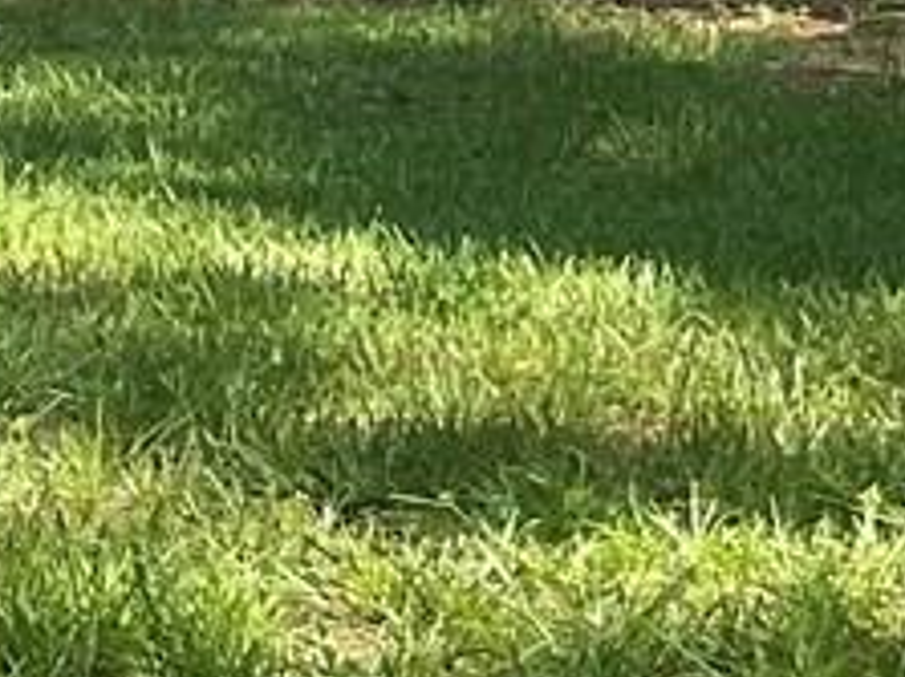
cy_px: -134
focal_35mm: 208
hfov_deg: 8.7
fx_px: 5435
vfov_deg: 7.1
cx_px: -1230
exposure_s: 1/691
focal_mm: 3
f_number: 1.8
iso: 16
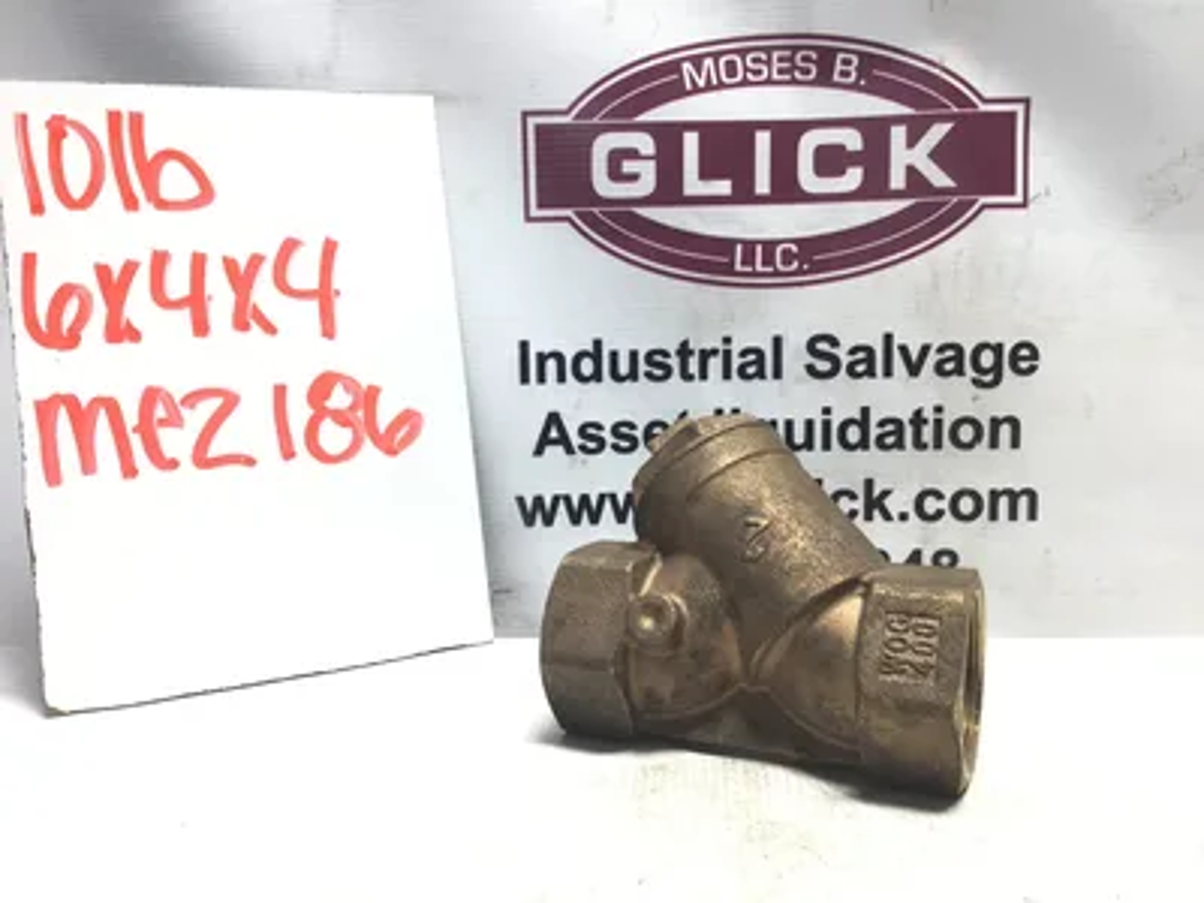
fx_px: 1078
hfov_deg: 58.4
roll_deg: +0.1
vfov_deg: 45.4
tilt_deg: -7.4
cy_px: 452
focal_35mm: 31
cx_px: 602
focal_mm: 3.3
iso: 25
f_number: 2.4
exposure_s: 1/60
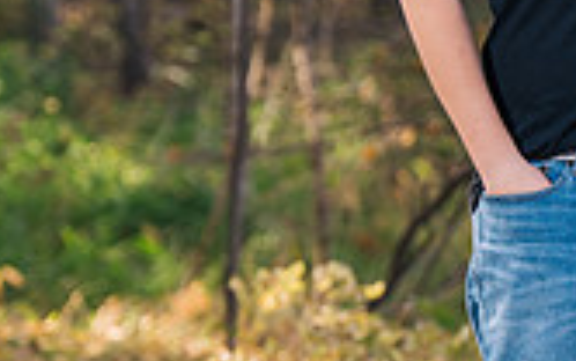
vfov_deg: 3.4
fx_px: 6095
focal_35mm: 388
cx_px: 533
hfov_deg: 5.4
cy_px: 54
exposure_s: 1/200
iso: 125
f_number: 2.8
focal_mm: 102
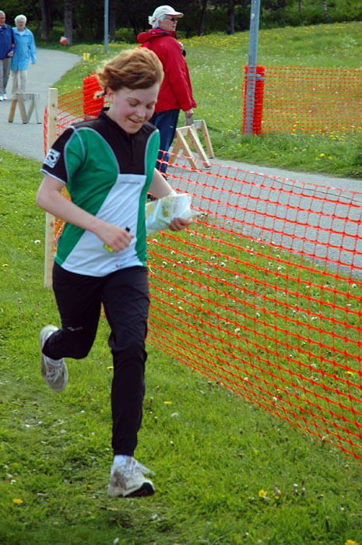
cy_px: 272
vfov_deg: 19.5
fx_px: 1588
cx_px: 181
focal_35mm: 105
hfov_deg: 13.0
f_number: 5.6
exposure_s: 1/320
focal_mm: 70
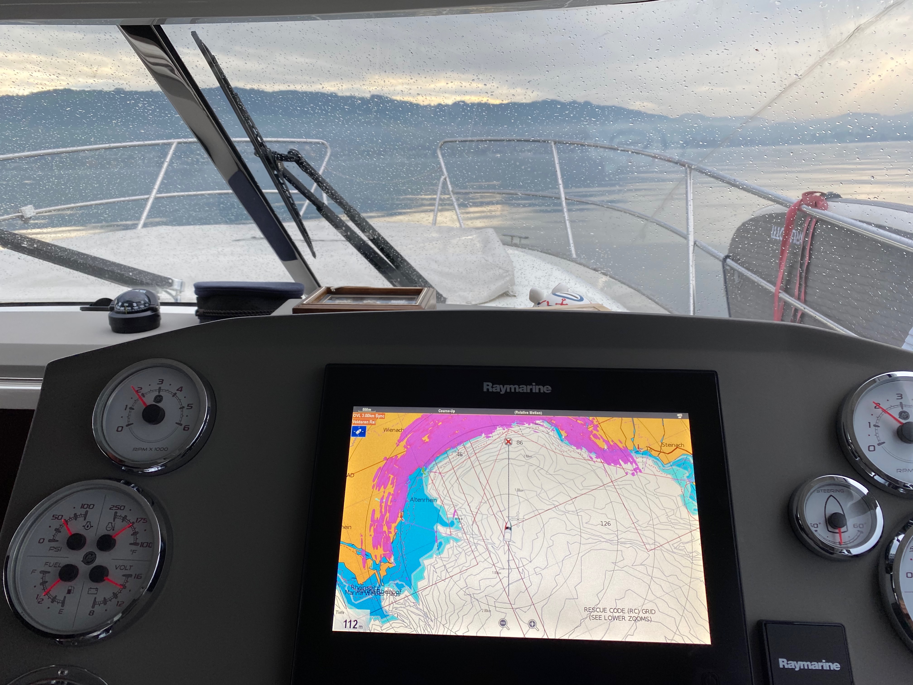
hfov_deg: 67.3
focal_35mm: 26
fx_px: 686
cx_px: 456
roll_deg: +2.8
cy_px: 342
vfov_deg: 53.1
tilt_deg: -15.3
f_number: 1.8
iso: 32
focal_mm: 4.25
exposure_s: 1/233
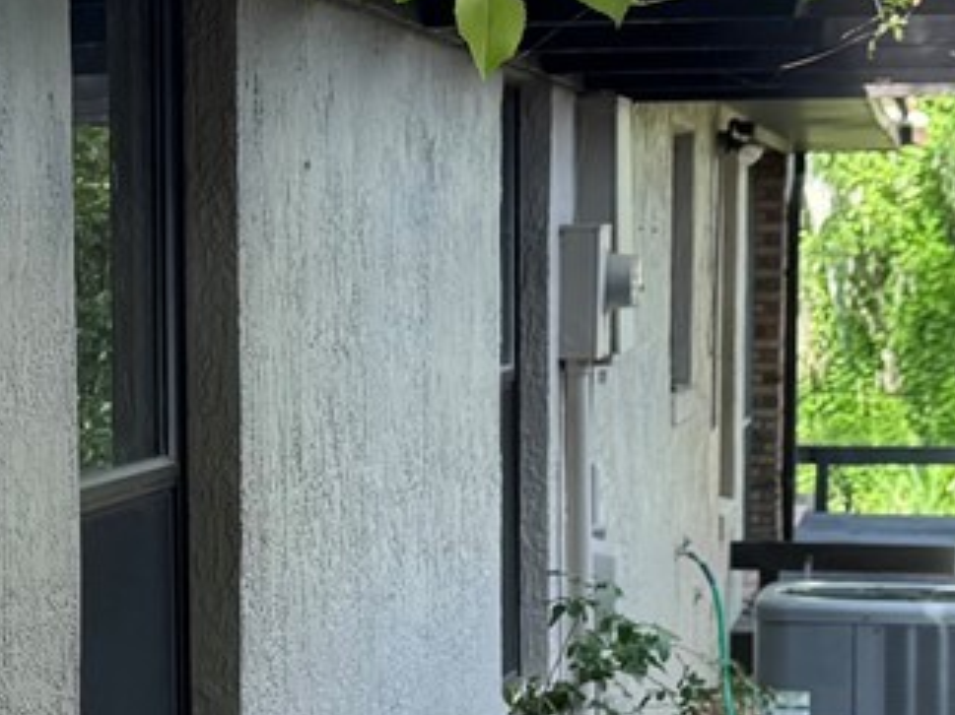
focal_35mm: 119
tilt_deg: -3.3
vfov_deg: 12.4
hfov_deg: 16.2
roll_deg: +0.3
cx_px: -38
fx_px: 3282
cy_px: 422
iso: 80
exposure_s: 1/387
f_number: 1.78
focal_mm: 6.76
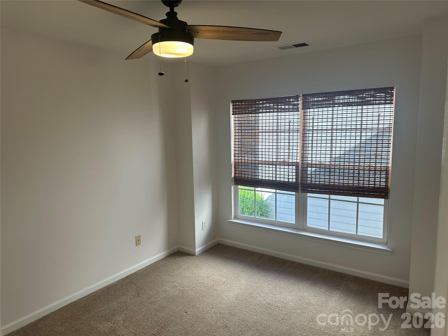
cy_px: 168
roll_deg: +0.6
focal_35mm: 24
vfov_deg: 56.8
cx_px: 224
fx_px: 311
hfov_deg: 71.6
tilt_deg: -6.6
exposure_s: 1/218
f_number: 1.78
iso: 80
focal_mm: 6.86
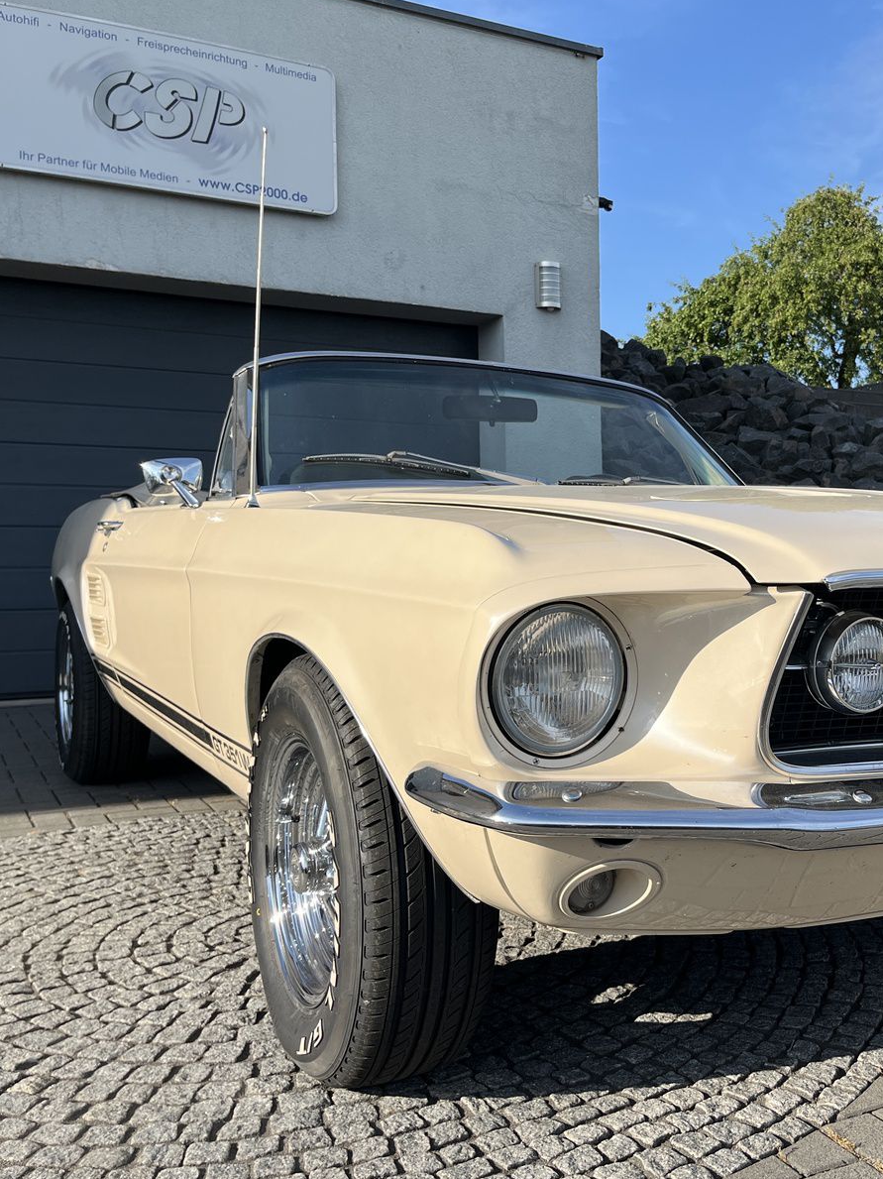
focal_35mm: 35
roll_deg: +1.0
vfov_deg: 52.6
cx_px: 617
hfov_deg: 40.0
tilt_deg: -0.3
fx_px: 1191
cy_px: 588
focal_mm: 5.1
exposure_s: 1/2899
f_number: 1.6
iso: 50
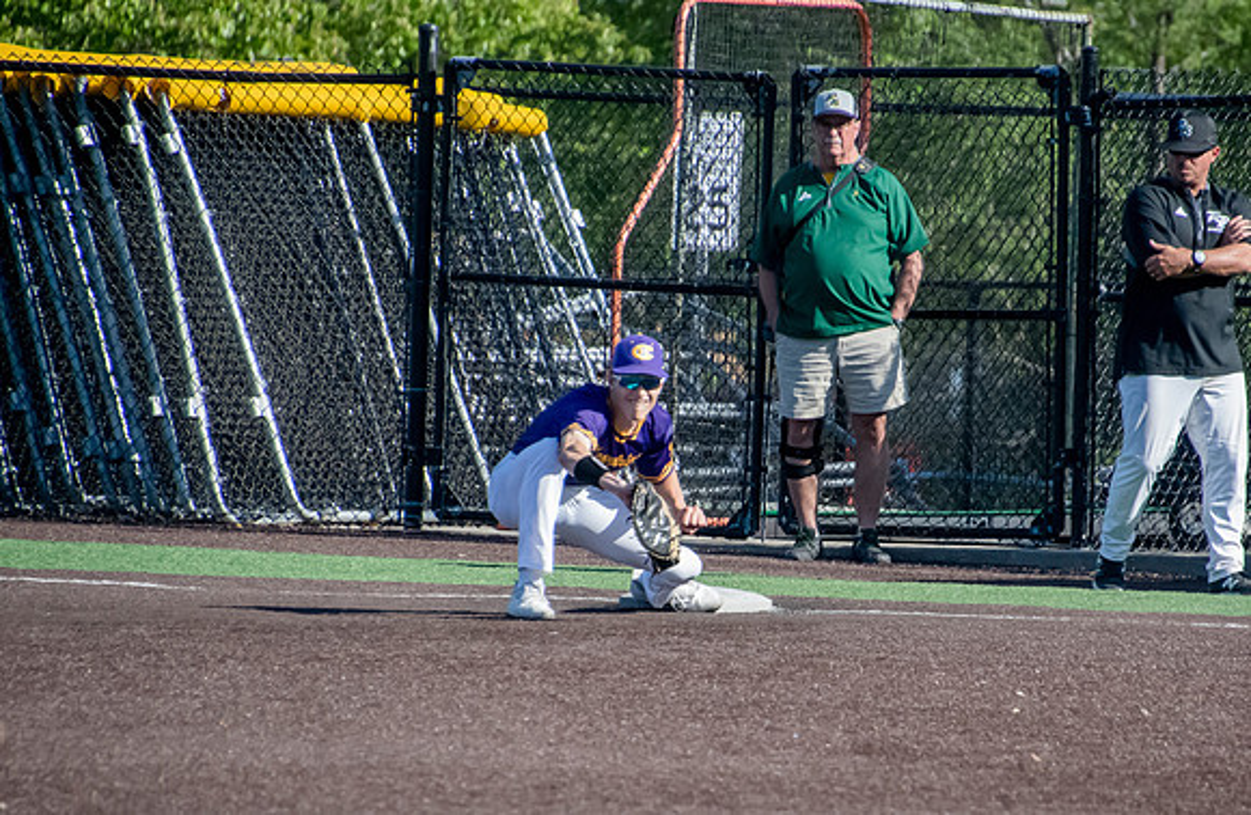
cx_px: 778
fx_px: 19458
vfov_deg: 2.4
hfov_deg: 3.7
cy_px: 519
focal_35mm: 564
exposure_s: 1/4000
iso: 2500
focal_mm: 300
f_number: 6.3
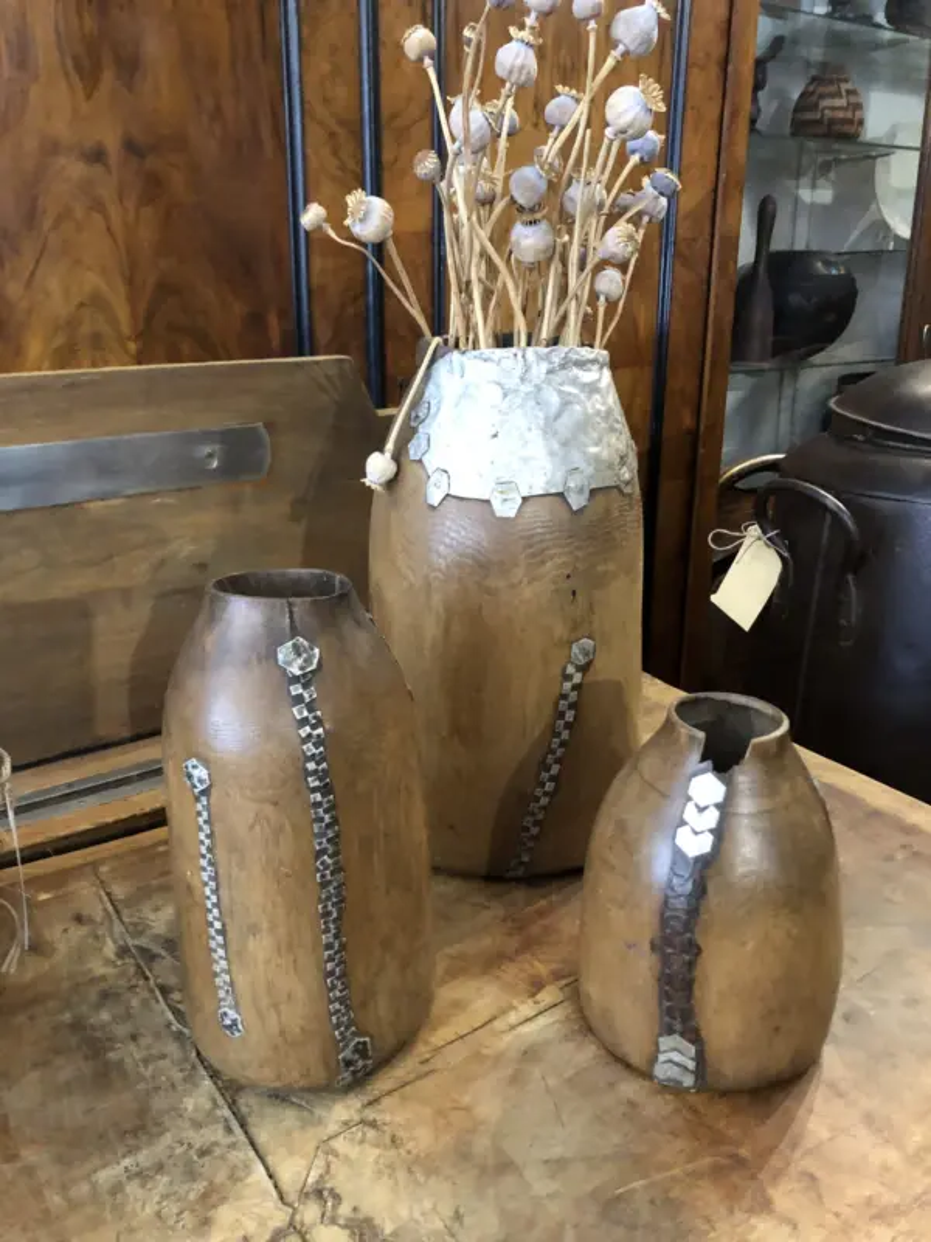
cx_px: 466
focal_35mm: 28
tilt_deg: -17.7
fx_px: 1004
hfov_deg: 49.7
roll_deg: -0.7
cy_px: 621
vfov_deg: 63.4
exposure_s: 1/5
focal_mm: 3.99
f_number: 1.8
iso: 80
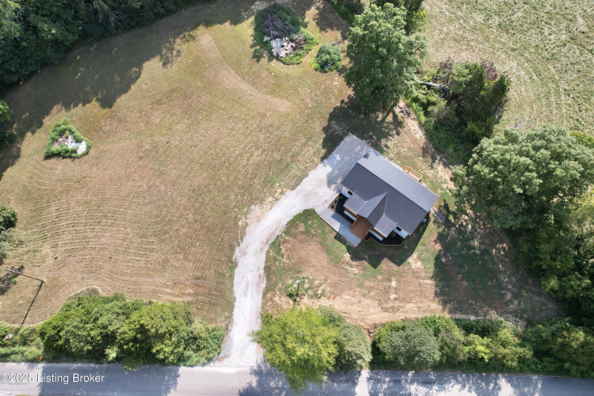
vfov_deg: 57.2
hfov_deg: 78.6
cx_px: 297
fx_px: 363
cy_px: 198
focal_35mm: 22
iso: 110
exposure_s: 1/725
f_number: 2.8
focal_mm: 8.38
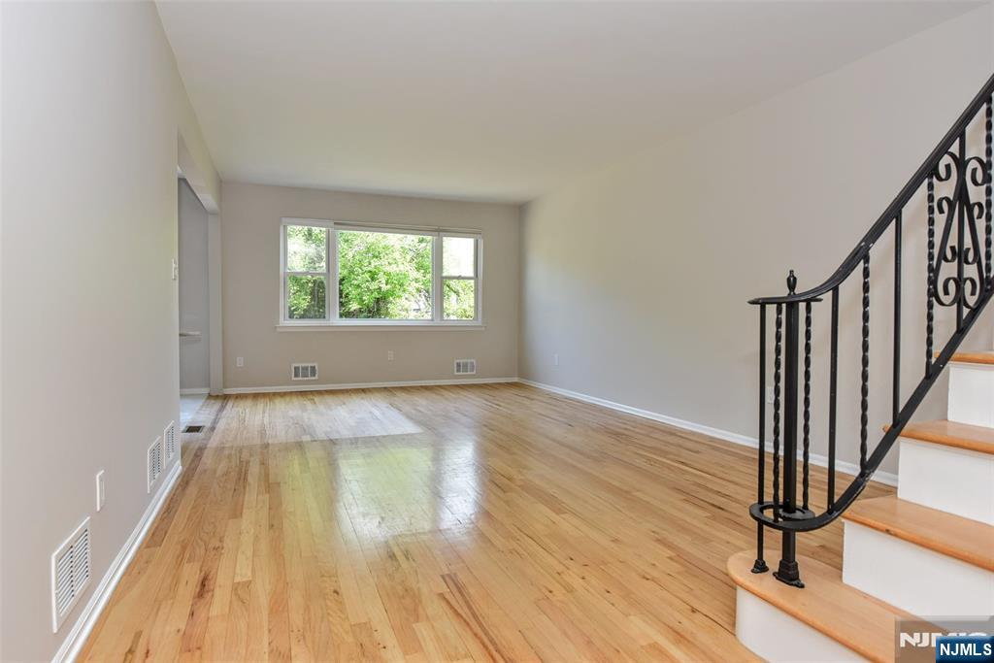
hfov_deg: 81.2
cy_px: 332
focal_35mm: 21
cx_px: 497
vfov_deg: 59.5
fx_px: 580
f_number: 5.6
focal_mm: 21
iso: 720
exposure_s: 1/125
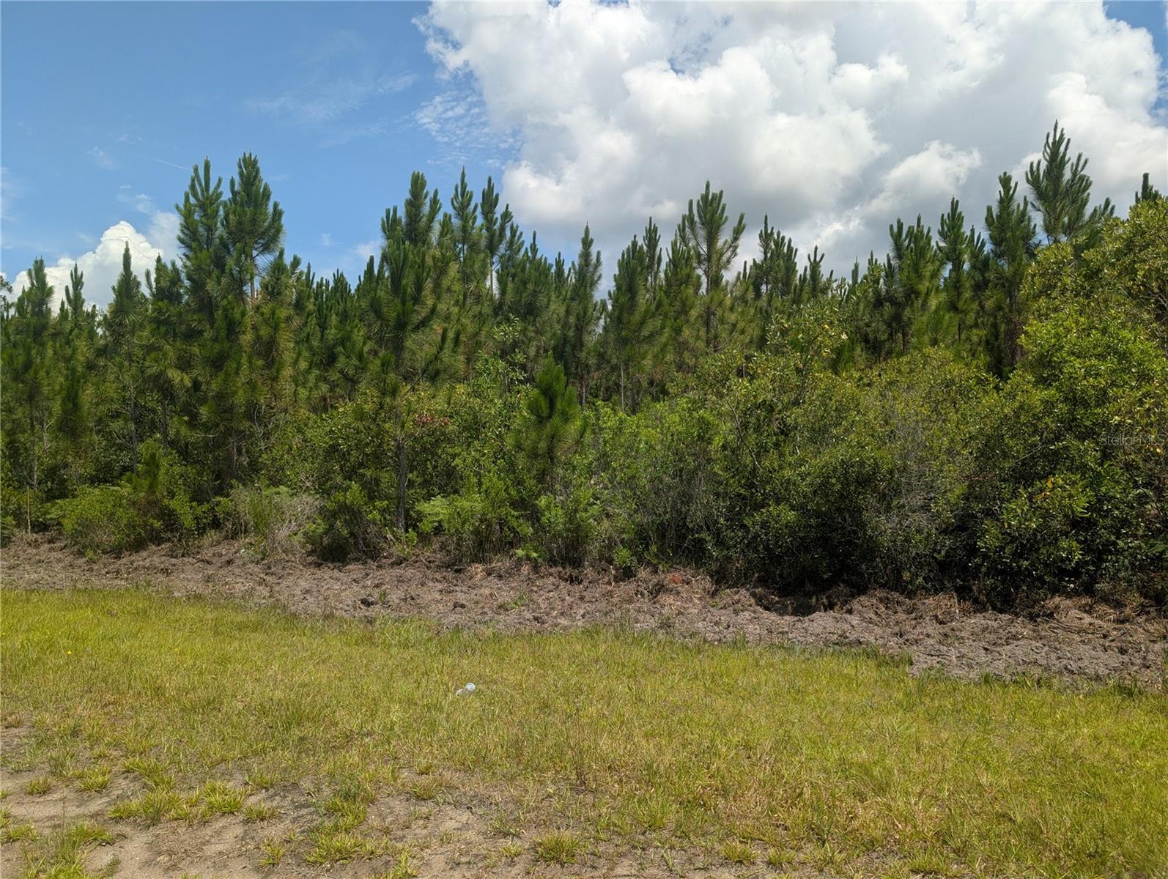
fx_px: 811
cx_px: 584
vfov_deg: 56.9
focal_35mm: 24
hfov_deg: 71.5
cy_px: 440
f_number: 1.68
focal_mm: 6.9
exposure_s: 1/1458
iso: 21
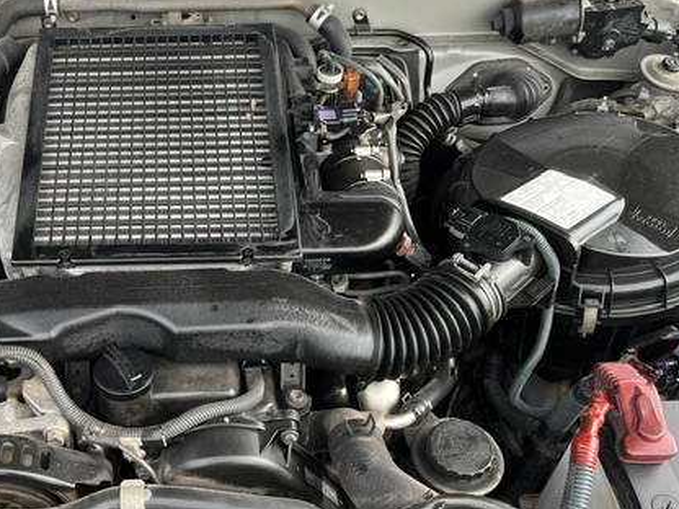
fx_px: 785
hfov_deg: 45.3
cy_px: 307
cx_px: 173
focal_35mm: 40
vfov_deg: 35.8
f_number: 1.6
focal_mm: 5.1
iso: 64
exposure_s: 1/162
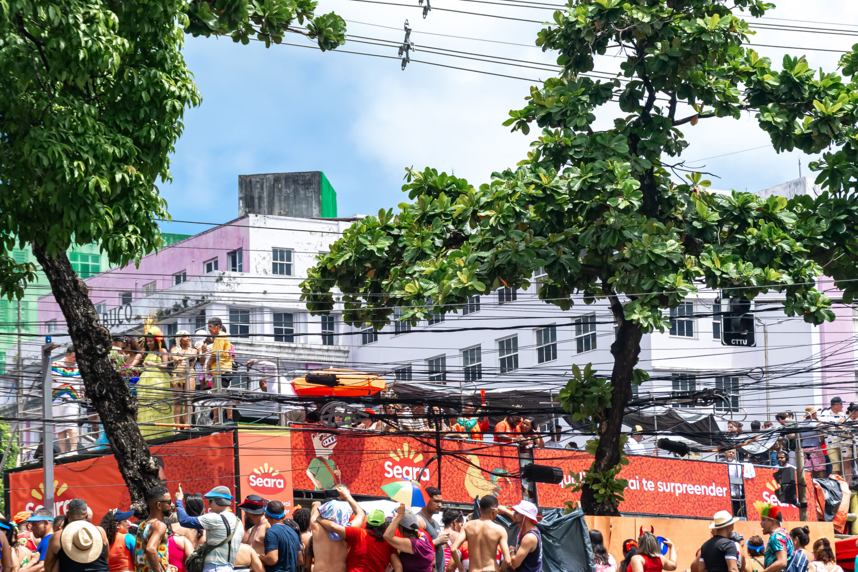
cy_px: 356
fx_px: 2884
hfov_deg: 16.9
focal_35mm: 121
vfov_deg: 11.3
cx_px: 436
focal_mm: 60
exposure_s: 1/500
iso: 200
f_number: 9
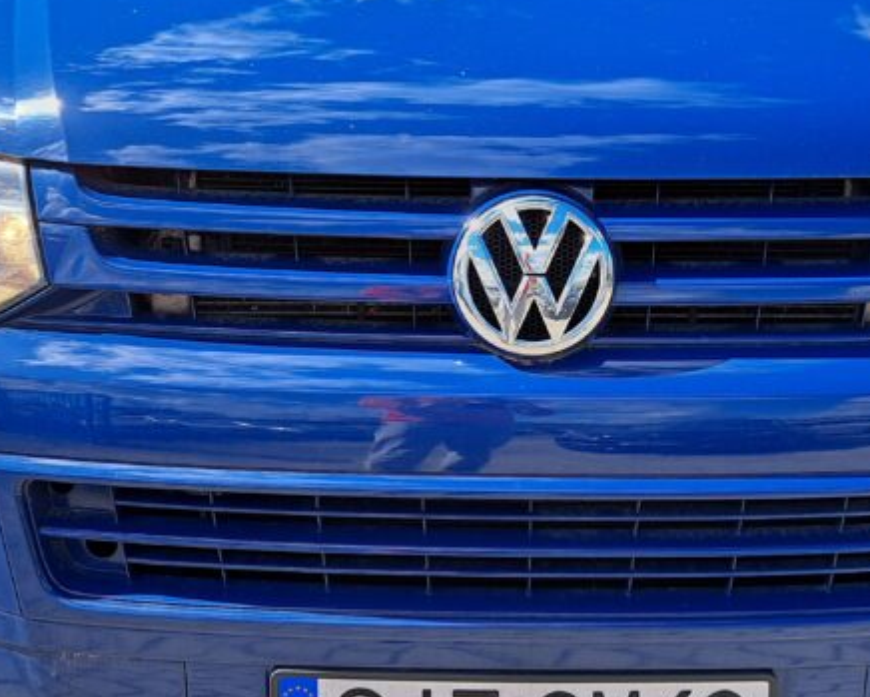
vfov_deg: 27.6
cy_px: 290
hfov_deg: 34.1
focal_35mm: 55
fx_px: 1416
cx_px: 485
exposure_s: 1/727
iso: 50
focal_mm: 5.23
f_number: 1.8
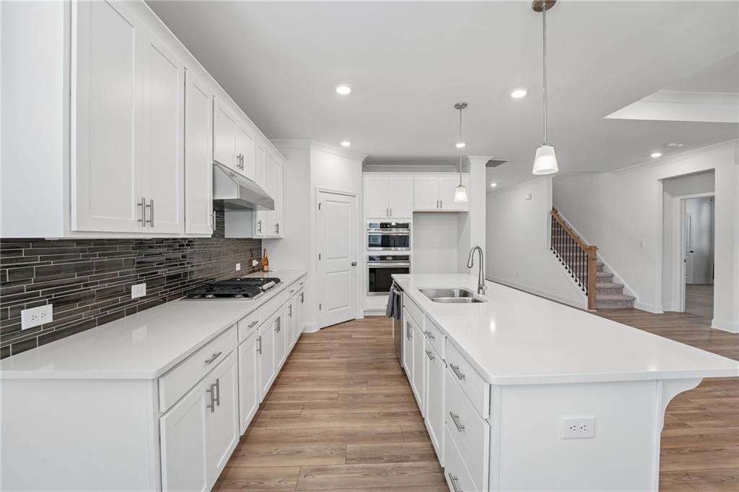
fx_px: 299
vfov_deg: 78.7
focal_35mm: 15
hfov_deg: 102.0
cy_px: 246
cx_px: 370
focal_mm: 14.6
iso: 320
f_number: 8
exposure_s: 1/25
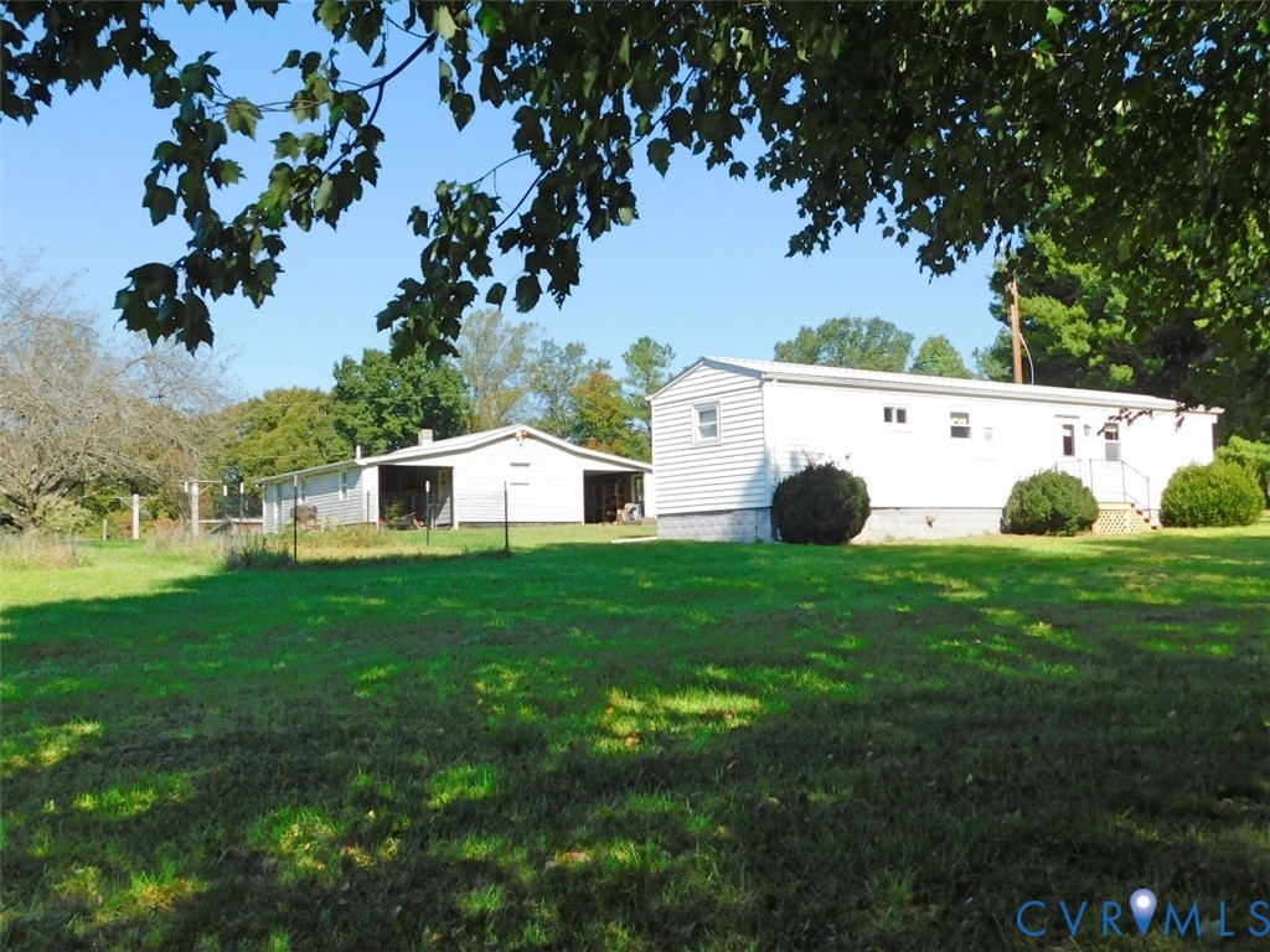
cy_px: 476
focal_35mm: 36
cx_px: 635
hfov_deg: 51.4
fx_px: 1321
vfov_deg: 39.7
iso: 125
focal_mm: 6.3
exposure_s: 1/800
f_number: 3.5
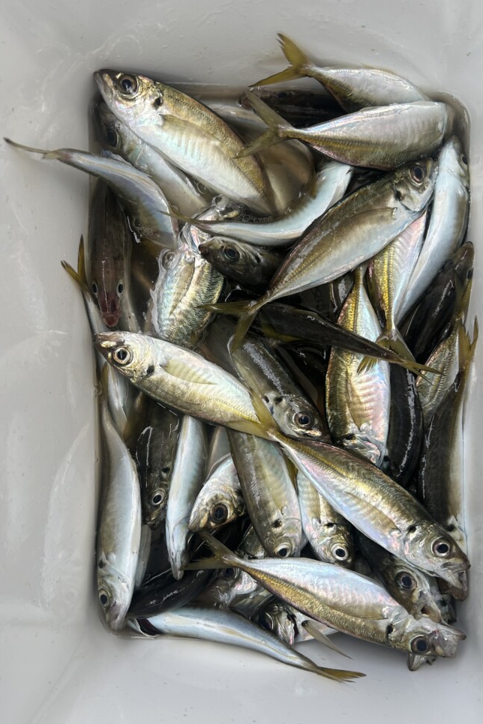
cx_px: 244
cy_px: 371
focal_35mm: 28
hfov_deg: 46.4
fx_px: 563
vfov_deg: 65.5
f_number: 1.5
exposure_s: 1/621
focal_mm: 5.7
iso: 50
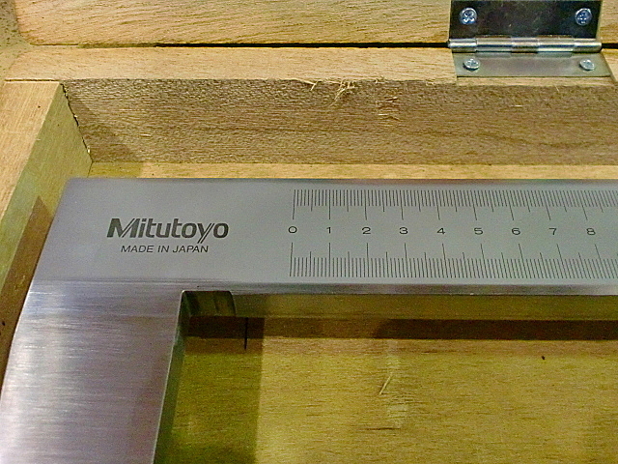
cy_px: 232
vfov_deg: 40.7
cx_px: 309
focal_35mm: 35
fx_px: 625
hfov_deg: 52.6
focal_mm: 6.3
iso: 800
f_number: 3.1
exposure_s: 1/60
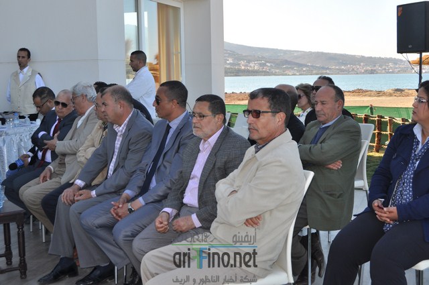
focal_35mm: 51
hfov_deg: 38.9
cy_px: 142
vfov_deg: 26.4
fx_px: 607
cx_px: 214
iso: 200
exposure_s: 1/200
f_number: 9
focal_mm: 34
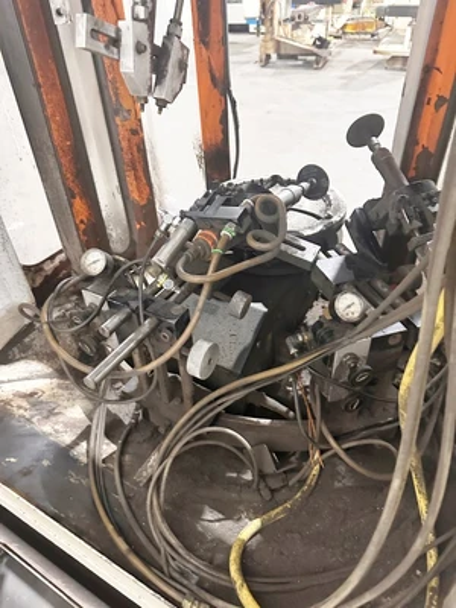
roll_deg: +2.4
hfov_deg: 56.8
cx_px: 228
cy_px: 304
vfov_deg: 71.6
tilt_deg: -37.8
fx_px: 422
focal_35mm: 24
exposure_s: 1/40
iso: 1000
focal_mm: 6.86
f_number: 1.78
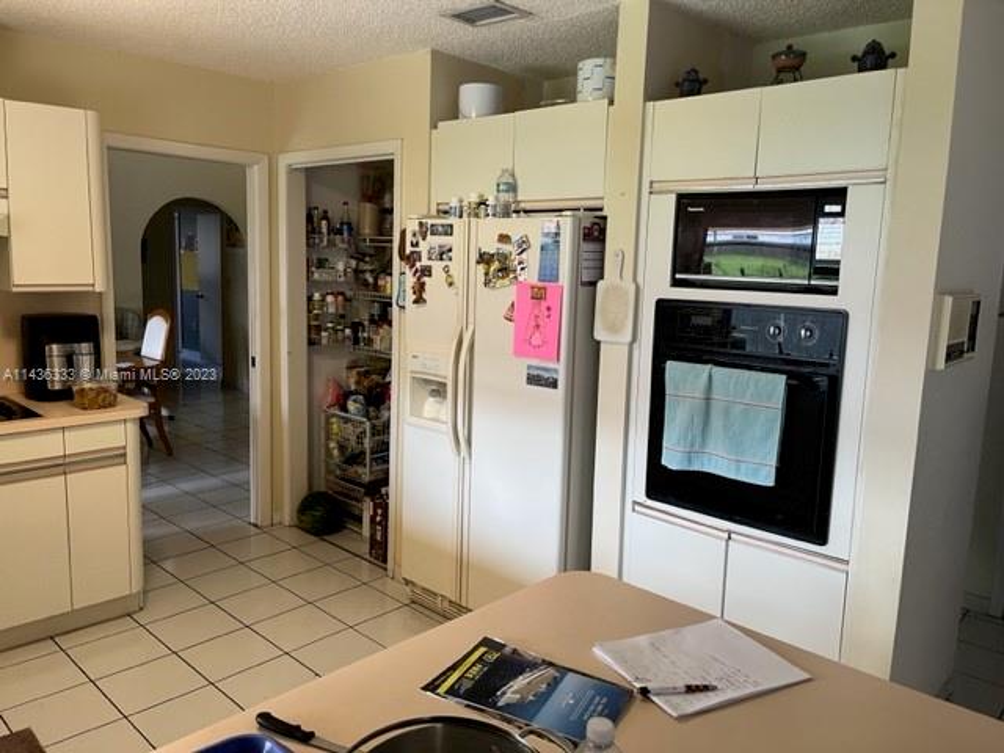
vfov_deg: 53.1
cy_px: 376
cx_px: 502
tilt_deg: -8.0
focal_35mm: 26
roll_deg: -1.0
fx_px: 754
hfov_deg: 67.3
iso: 100
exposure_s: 1/60
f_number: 1.6
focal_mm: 5.1
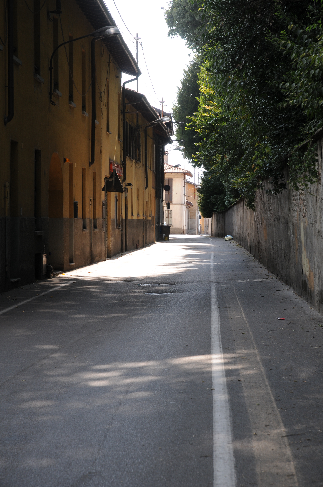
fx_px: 1417
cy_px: 244
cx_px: 162
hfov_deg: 13.0
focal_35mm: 105
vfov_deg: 19.5
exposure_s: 1/160
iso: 250
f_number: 6.3
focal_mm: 70
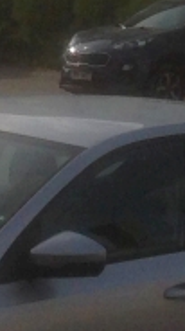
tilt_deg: +3.6
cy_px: -192
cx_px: 302
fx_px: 1856
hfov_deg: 5.6
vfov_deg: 9.8
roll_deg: -1.9
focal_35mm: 212
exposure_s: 1/2326
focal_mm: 4.28
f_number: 2.4
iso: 50
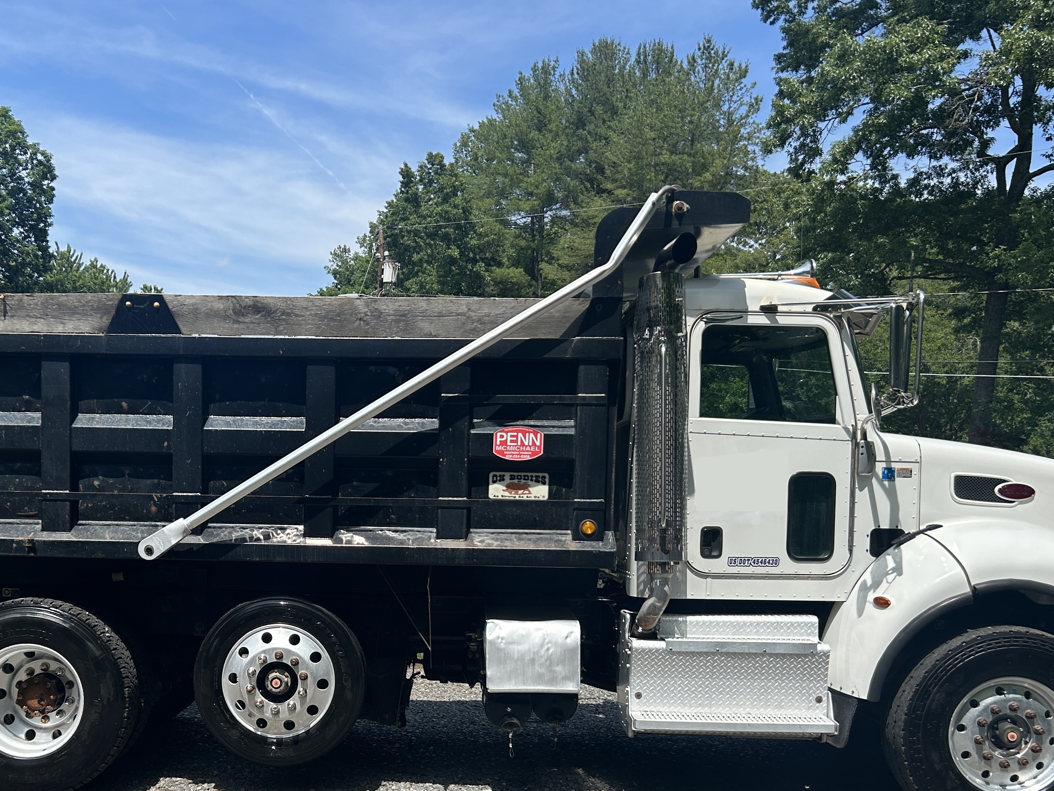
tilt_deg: -3.9
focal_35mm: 38
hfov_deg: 48.4
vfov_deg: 37.2
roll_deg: -2.1
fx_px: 1157
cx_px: 384
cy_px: 551
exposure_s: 1/2994
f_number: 1.5
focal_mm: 5.7
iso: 50
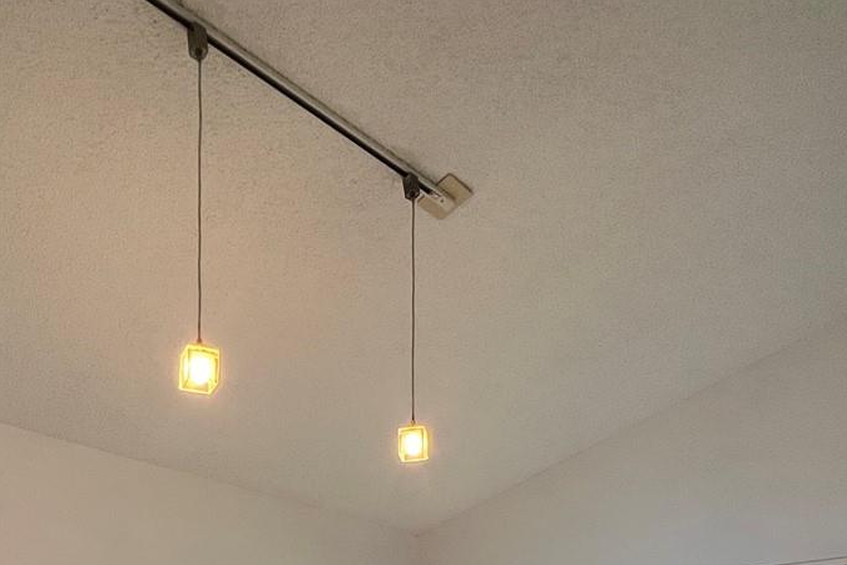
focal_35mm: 32
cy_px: 729
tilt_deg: -0.2
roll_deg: -0.2
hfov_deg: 57.3
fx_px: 753
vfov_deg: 31.8
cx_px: 278
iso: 125
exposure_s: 1/120
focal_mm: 1.57
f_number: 1.8
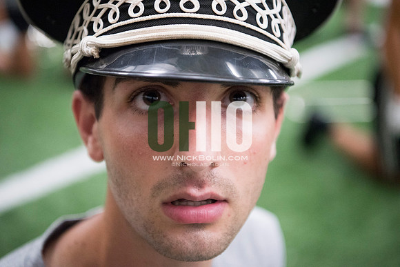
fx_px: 778
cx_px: 200
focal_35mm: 70
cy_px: 134
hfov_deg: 28.8
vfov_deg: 19.5
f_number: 3.2
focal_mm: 70
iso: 3200
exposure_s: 1/200
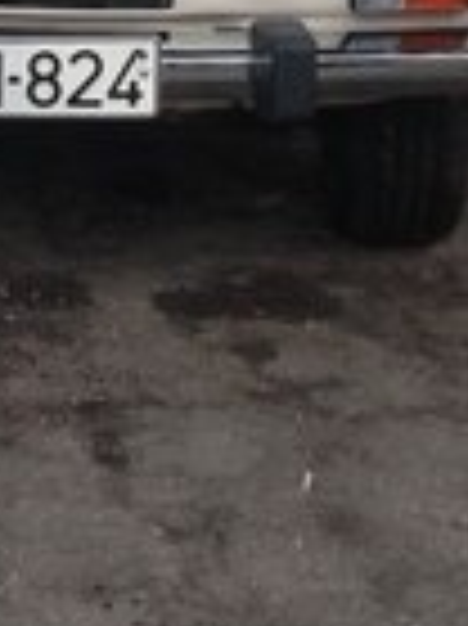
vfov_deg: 16.2
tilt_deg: -9.5
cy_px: -63
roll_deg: -2.6
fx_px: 2130
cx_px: -58
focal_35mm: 118
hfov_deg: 12.3
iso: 80
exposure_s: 1/20
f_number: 2.4
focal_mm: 4.12
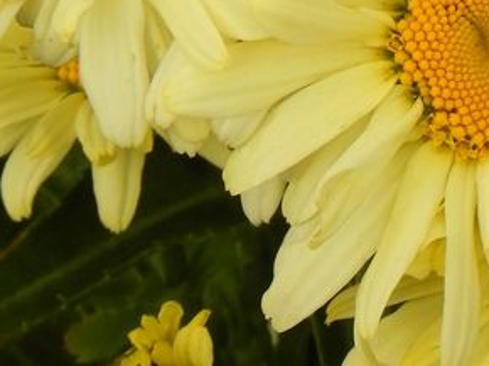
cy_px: -228
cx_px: 357
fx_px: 8257
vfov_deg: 2.5
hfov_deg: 3.4
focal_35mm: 585
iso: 160
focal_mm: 37.7
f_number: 5
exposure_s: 1/1250
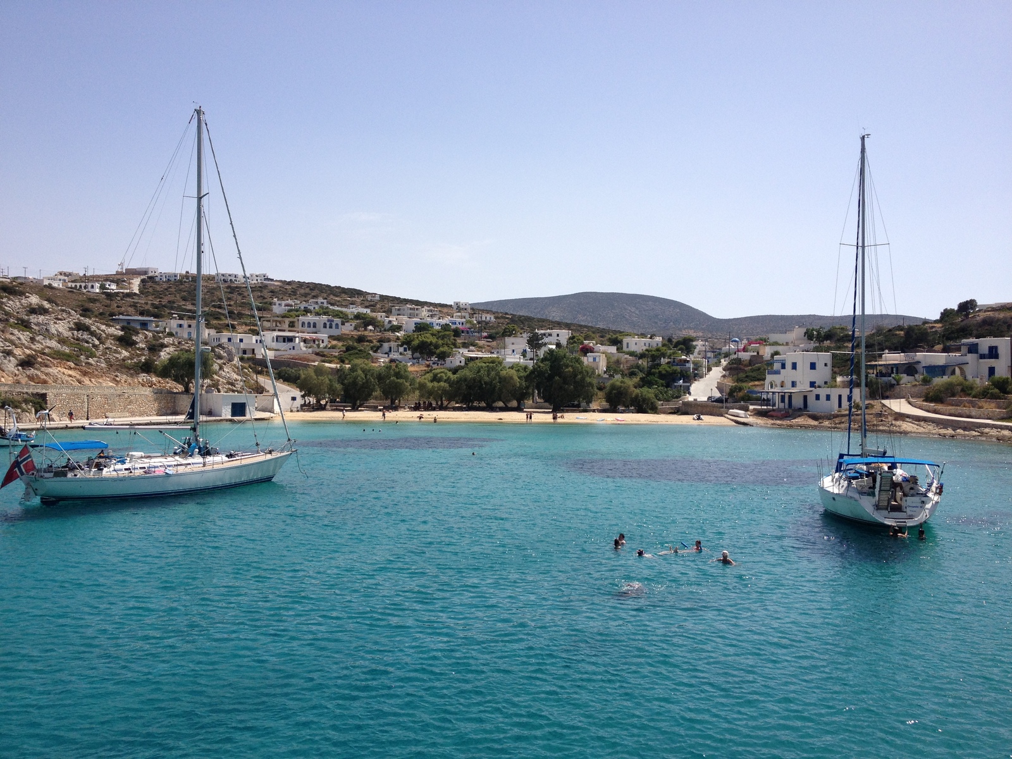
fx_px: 1023
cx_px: 506
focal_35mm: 35
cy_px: 380
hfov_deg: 52.6
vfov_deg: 40.7
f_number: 2.4
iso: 50
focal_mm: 4.28
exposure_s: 1/2123
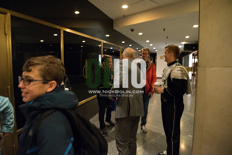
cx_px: 116
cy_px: 78
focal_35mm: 24
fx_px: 155
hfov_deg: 73.7
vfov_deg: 53.2
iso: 10000
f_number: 3.5
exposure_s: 1/60
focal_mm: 24
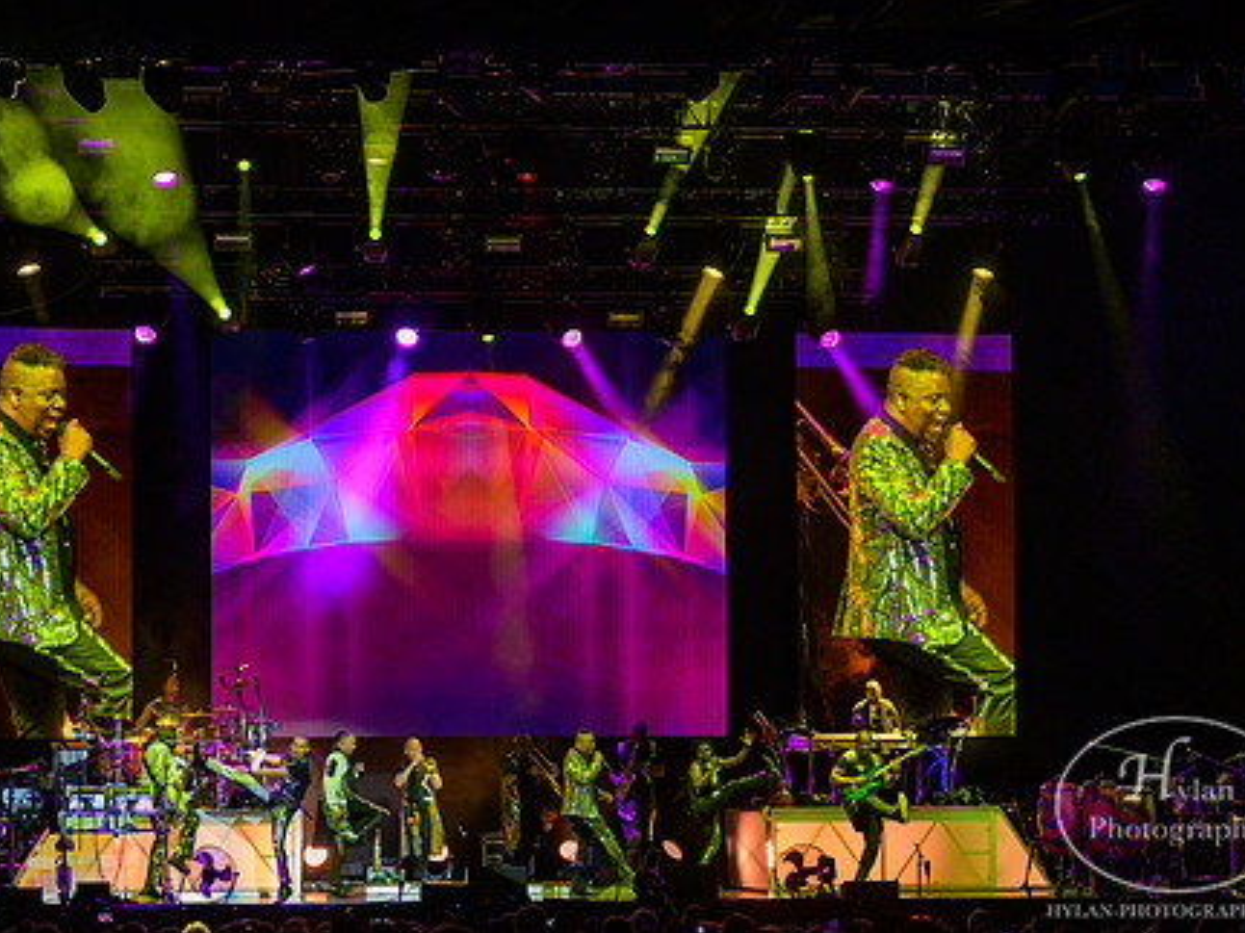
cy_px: 736
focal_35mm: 122
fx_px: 4387
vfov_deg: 12.1
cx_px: 401
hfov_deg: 16.1
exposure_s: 1/320
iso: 1250
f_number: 4
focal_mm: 70
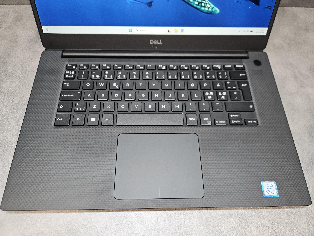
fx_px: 209
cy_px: 118
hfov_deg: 73.9
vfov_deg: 58.9
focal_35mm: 23
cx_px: 157
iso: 320
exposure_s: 1/204
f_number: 1.8
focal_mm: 5.4
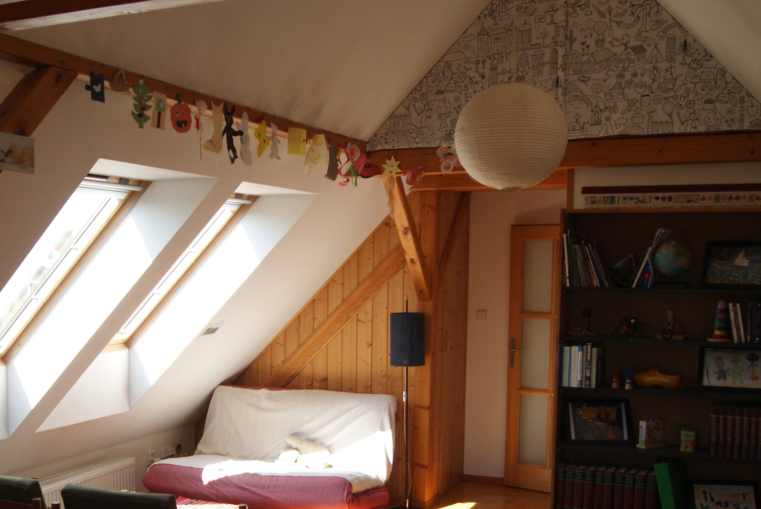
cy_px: 345
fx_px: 889
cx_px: 336
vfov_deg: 31.7
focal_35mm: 42
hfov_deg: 46.3
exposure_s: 1/200
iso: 400
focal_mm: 20
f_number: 5.6
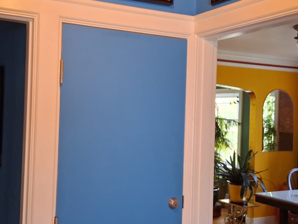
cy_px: 114
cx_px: 146
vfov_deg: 29.1
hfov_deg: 38.2
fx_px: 430
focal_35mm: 50
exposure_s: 1/60
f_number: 1.8
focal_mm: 3.98
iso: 500
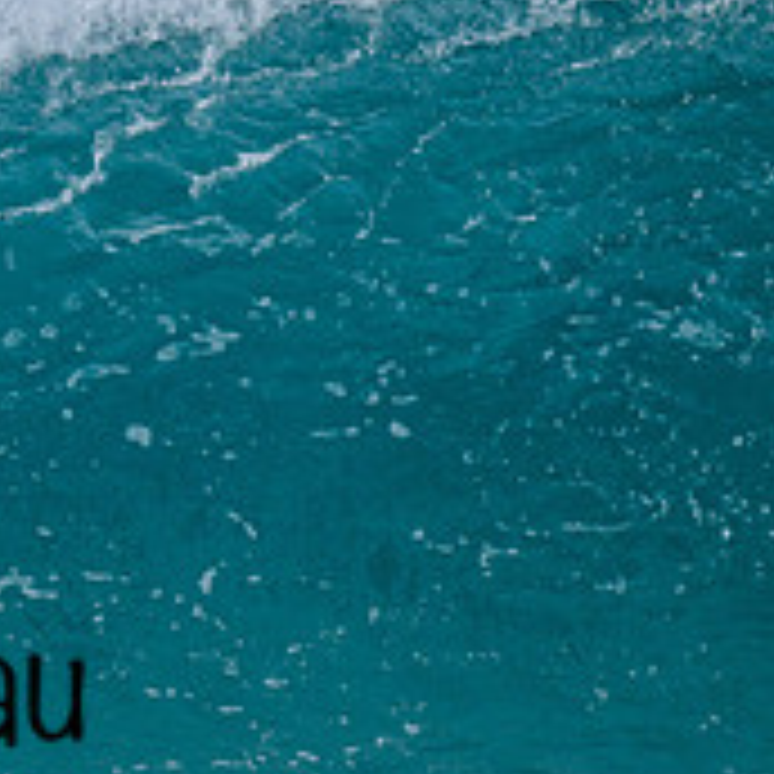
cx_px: -818
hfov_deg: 0.6
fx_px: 79913
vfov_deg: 0.6
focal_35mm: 3159
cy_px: 513
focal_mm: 800
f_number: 6.3
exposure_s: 1/2000
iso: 250
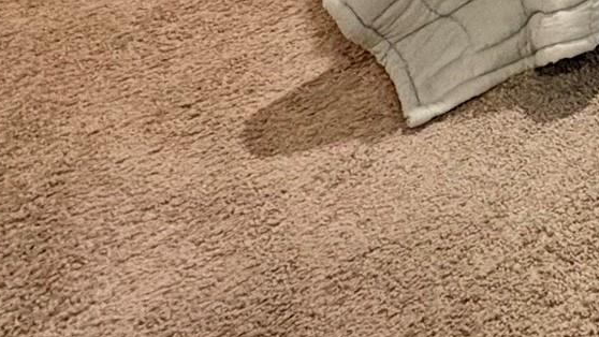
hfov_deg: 28.1
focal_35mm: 56
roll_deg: -0.9
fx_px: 890
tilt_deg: -5.8
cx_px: 845
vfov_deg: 15.8
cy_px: -379
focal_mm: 2.22
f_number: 2.2
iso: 400
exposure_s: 1/60
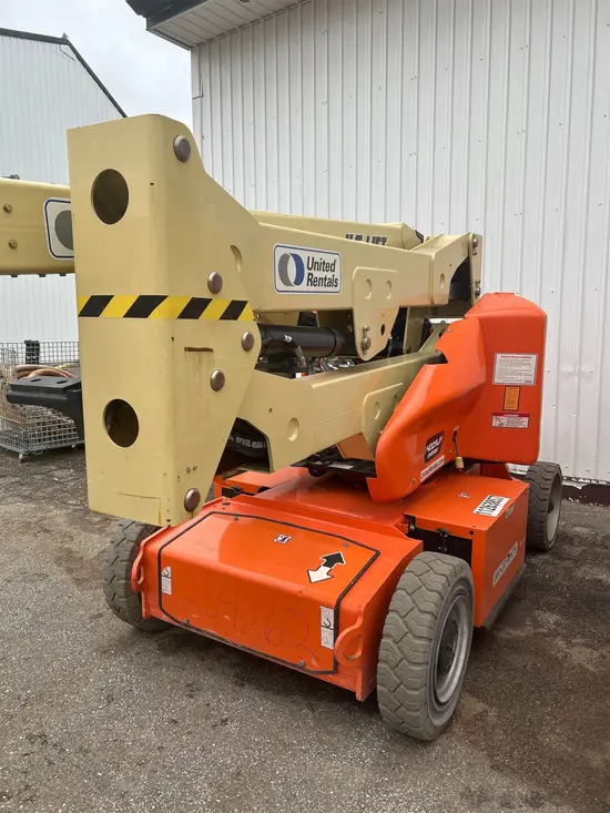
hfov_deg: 53.1
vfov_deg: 67.3
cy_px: 406
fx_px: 611
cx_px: 305
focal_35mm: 26
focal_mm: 5.7
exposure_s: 1/632
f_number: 1.5
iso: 50
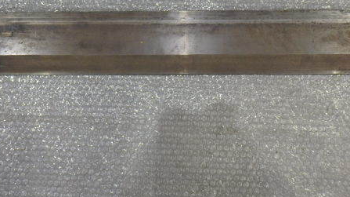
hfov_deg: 51.6
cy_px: 37
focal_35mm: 39
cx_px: 164
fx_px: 362
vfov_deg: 29.6
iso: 200
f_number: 3
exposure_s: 1/30
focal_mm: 4.5
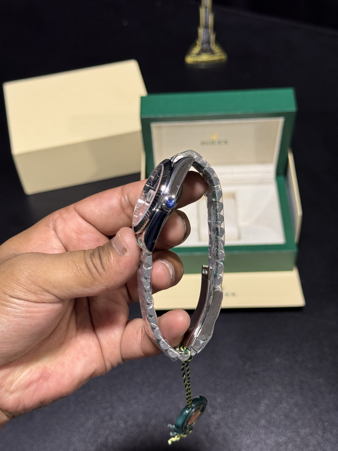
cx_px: 169
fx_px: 625
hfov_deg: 30.3
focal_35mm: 48
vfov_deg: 39.7
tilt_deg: -51.7
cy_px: 226
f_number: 1.78
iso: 125
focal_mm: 6.76
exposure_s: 1/51
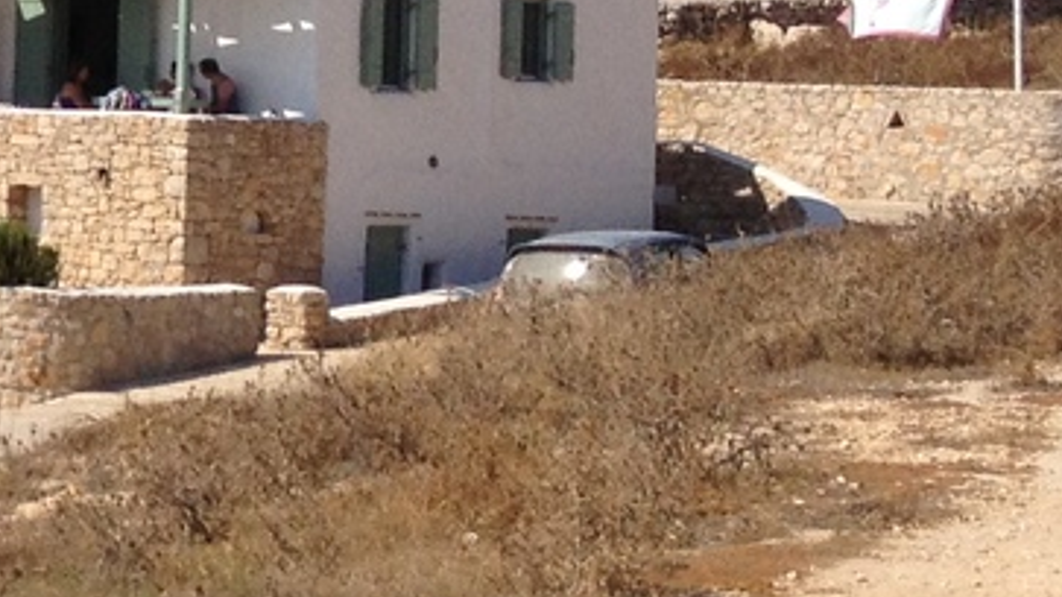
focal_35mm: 168
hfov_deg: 11.9
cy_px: 53
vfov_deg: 7.2
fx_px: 4730
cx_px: -796
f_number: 2.4
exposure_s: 1/3247
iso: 50
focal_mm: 4.28
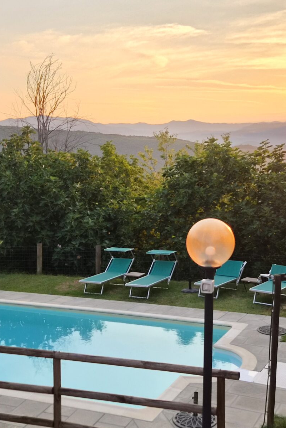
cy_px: 170
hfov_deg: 26.3
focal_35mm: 51
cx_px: 196
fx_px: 608
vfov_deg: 38.7
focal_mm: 5.4
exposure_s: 1/656
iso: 80
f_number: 1.8
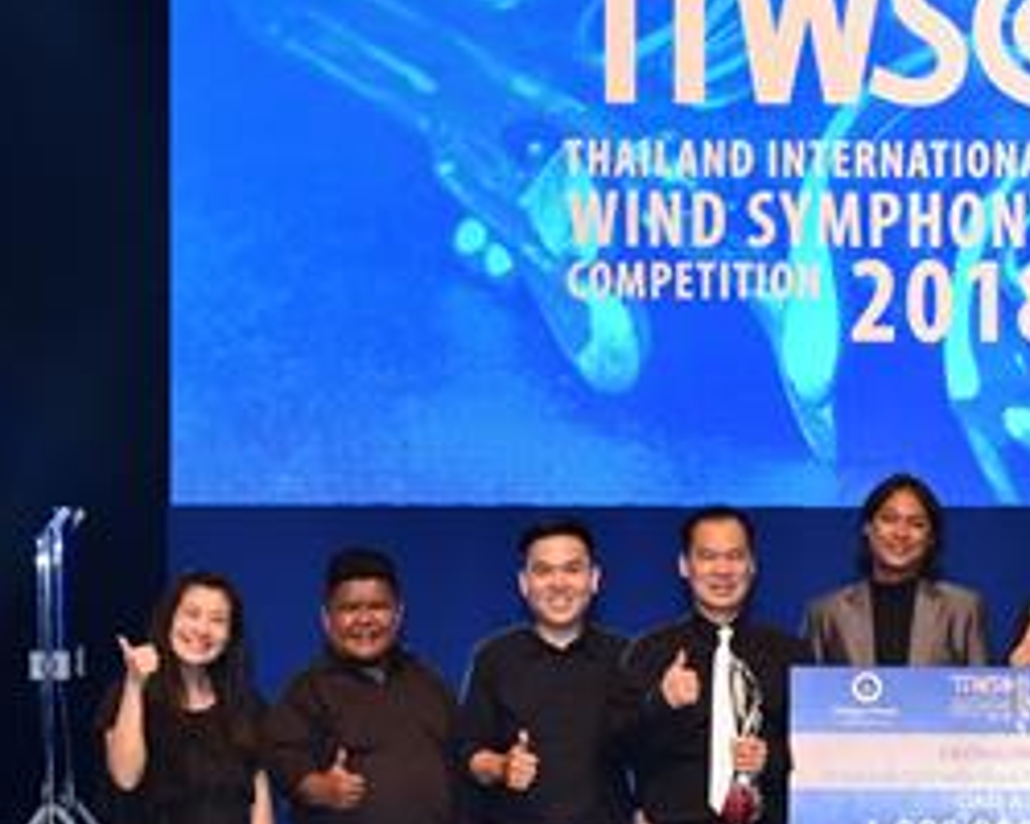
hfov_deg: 15.3
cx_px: 1018
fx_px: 3780
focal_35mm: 124
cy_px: 540
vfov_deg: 12.4
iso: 1000
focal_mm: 55
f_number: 4
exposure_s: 1/100
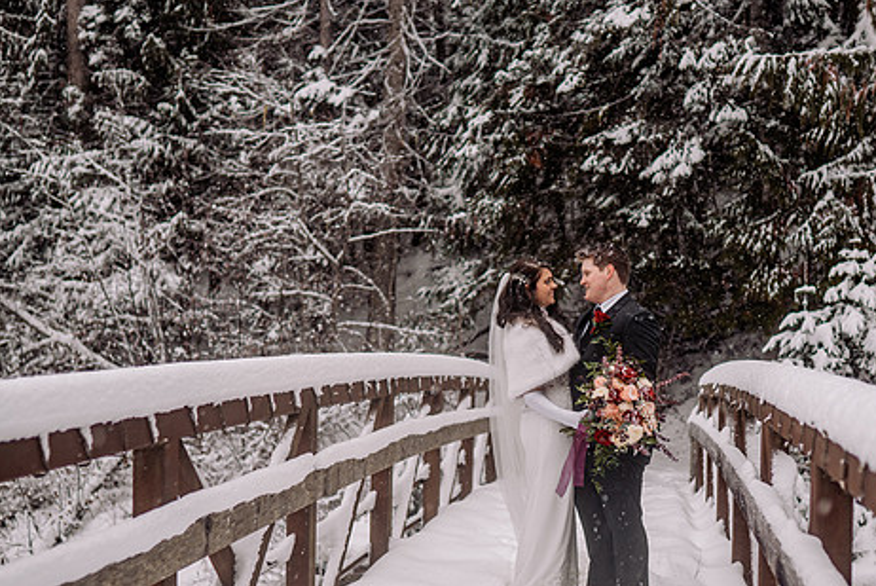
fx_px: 1072
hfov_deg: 44.3
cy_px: 348
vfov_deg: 30.5
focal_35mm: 44
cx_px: 514
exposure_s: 1/200
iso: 100
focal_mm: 35
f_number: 2
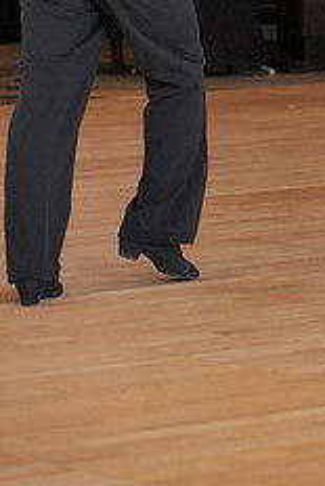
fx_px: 3583
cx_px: 339
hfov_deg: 5.2
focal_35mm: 265
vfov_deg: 7.7
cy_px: -96
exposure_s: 1/500
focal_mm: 106
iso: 2500
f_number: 3.5
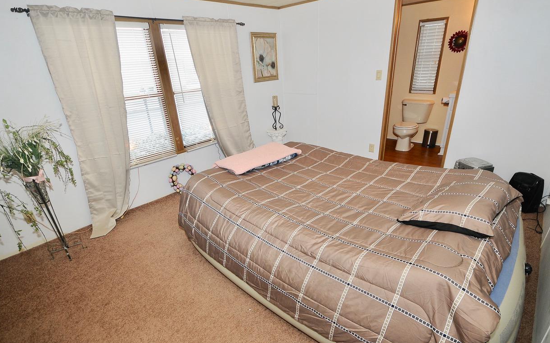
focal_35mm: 16
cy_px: 180
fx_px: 240
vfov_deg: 71.2
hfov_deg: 97.8
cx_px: 278
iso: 500
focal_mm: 10
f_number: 6.3
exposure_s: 1/60
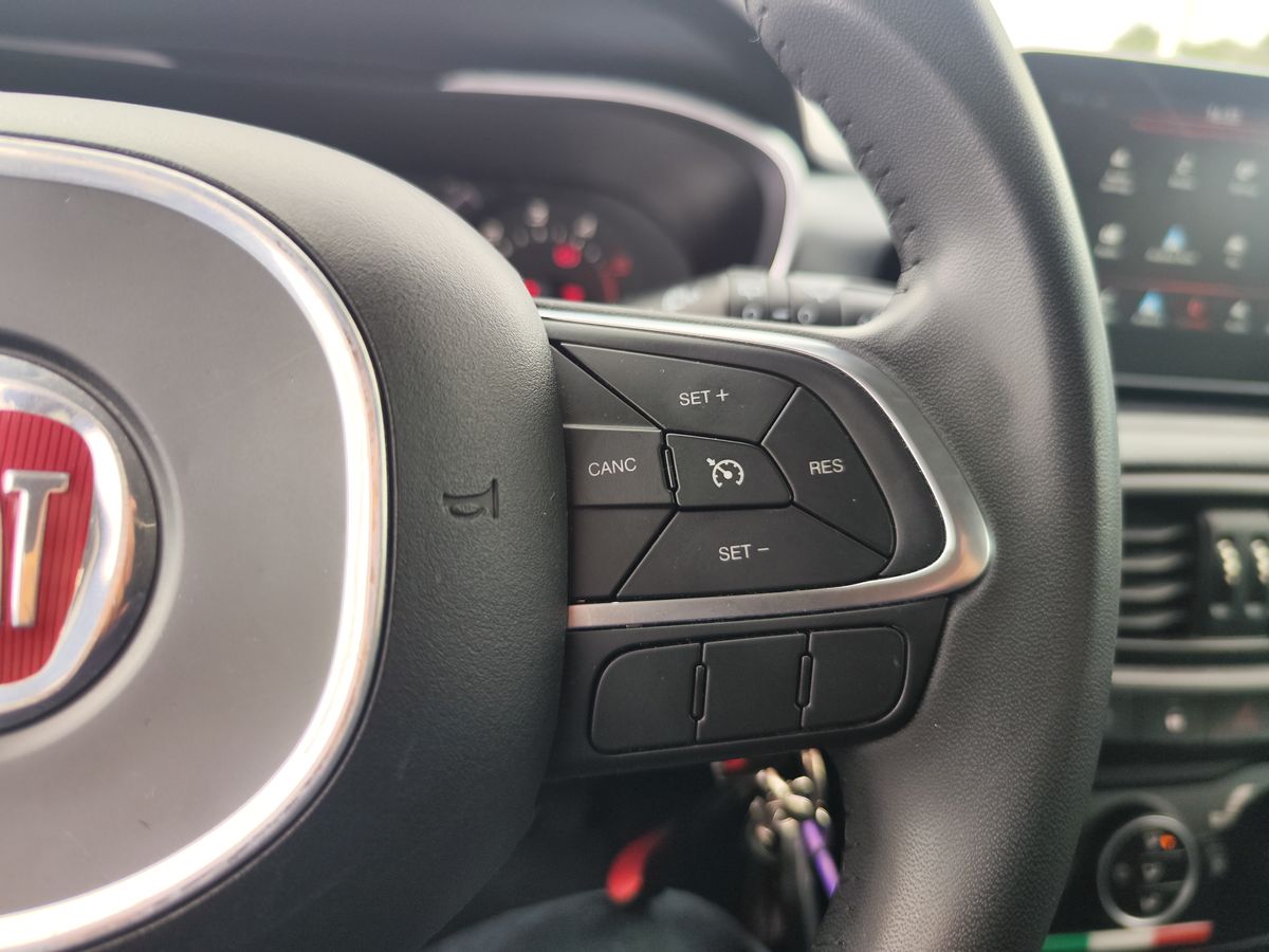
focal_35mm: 23
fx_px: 843
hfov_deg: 73.9
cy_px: 476
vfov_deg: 58.9
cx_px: 634
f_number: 1.69
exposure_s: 1/447
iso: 200
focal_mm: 7.01
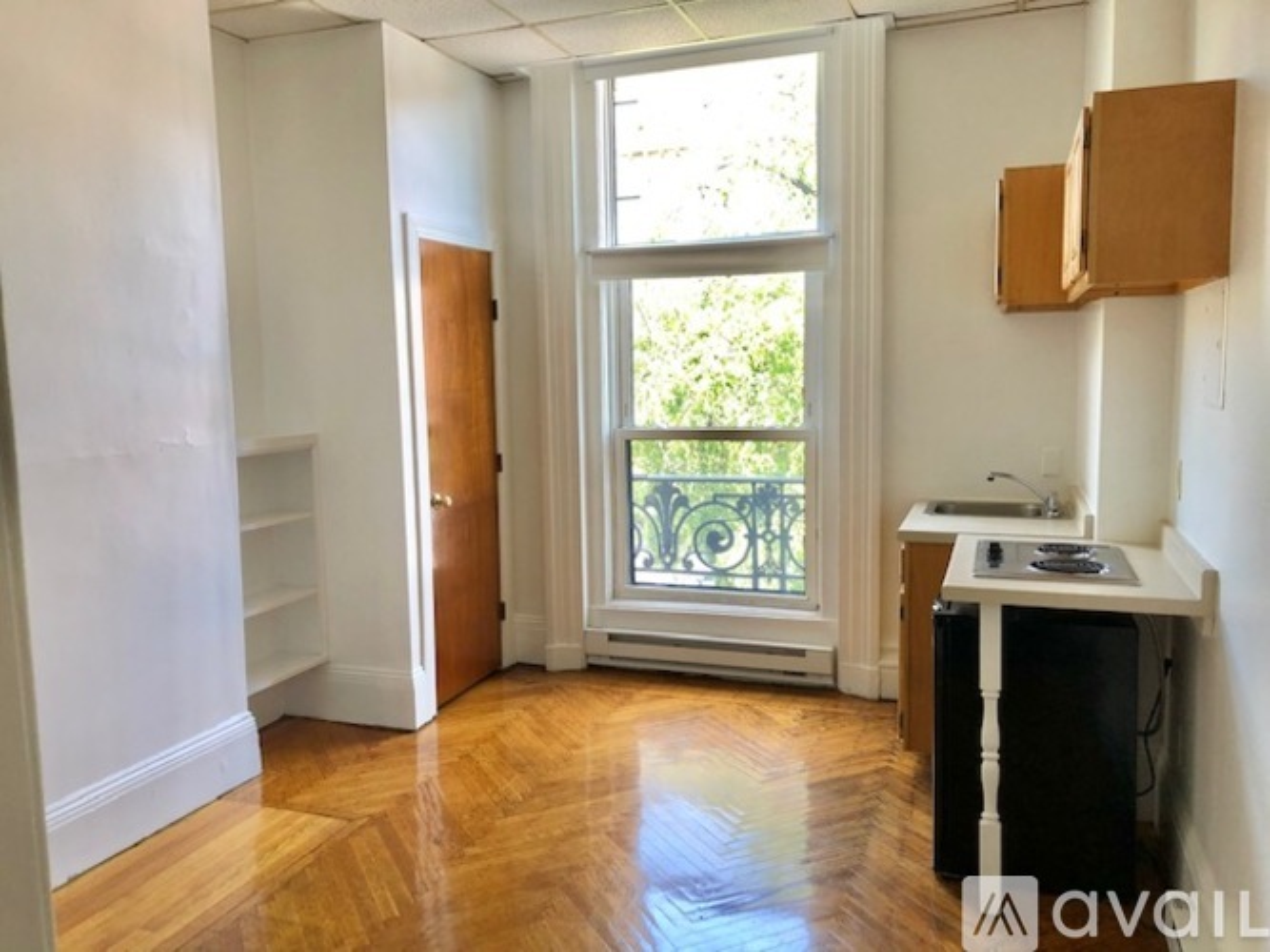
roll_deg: +0.7
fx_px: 1027
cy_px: 476
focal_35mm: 28
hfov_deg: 63.5
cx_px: 635
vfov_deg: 49.7
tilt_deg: -6.0
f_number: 1.8
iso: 20
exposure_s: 1/40
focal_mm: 3.99
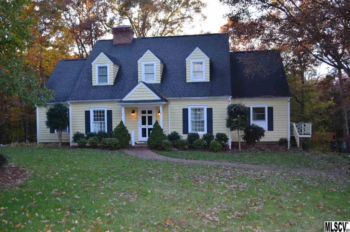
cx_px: 175
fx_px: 320
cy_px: 116
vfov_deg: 39.8
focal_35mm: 33
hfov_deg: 57.3
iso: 250
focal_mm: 22
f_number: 3.8
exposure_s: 1/125
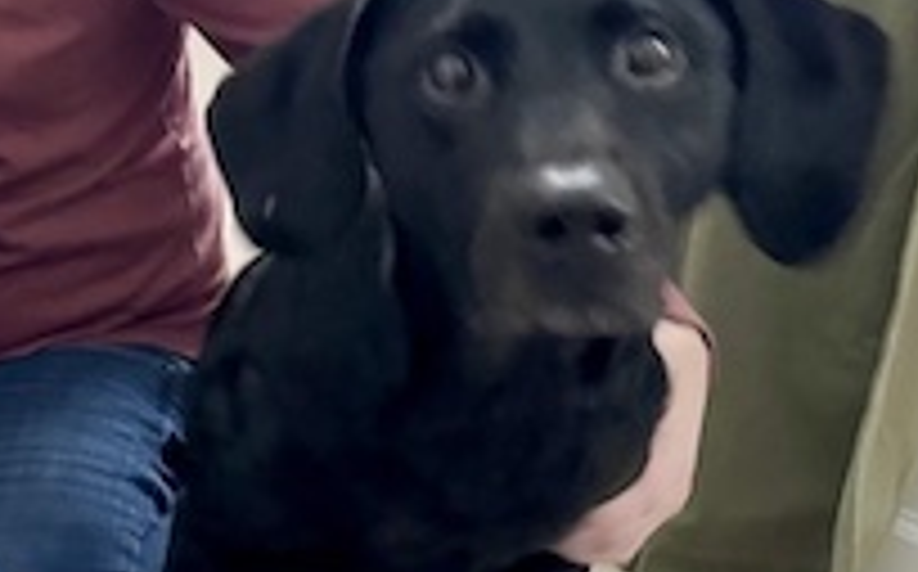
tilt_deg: -16.3
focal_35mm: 72
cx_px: -234
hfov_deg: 25.2
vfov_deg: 17.8
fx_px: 1799
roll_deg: -0.6
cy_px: 81
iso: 1000
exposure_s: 1/34
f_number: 1.78
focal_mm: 6.76
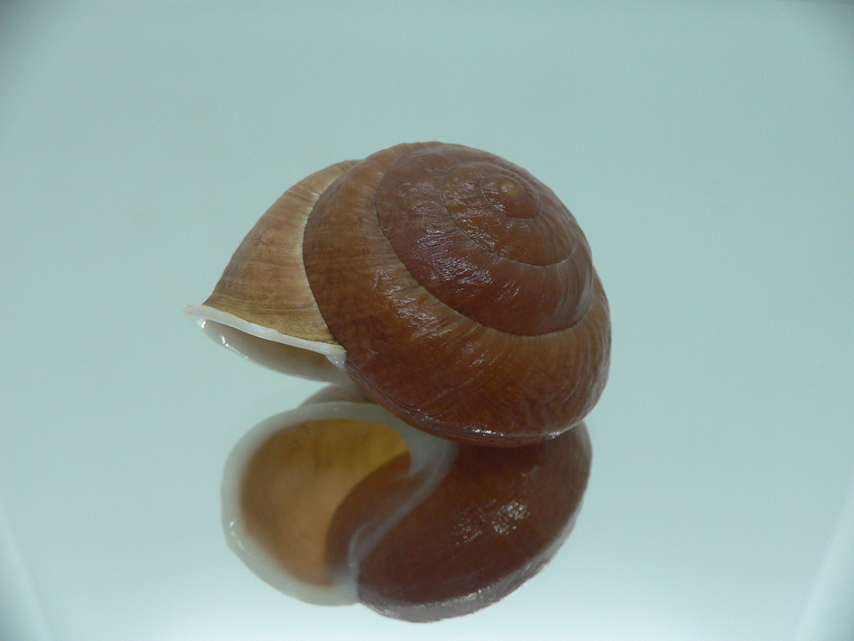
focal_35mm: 35
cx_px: 427
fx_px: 863
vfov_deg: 40.7
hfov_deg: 52.6
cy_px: 320
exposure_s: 1/60
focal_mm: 4.6
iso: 150
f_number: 2.8
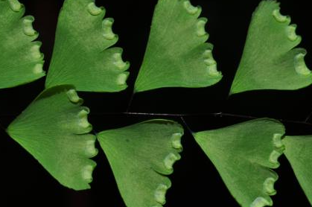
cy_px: 82
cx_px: 124
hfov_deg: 15.9
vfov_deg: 10.6
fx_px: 1116
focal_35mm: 129
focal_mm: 60
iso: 250
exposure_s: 1/60
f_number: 20
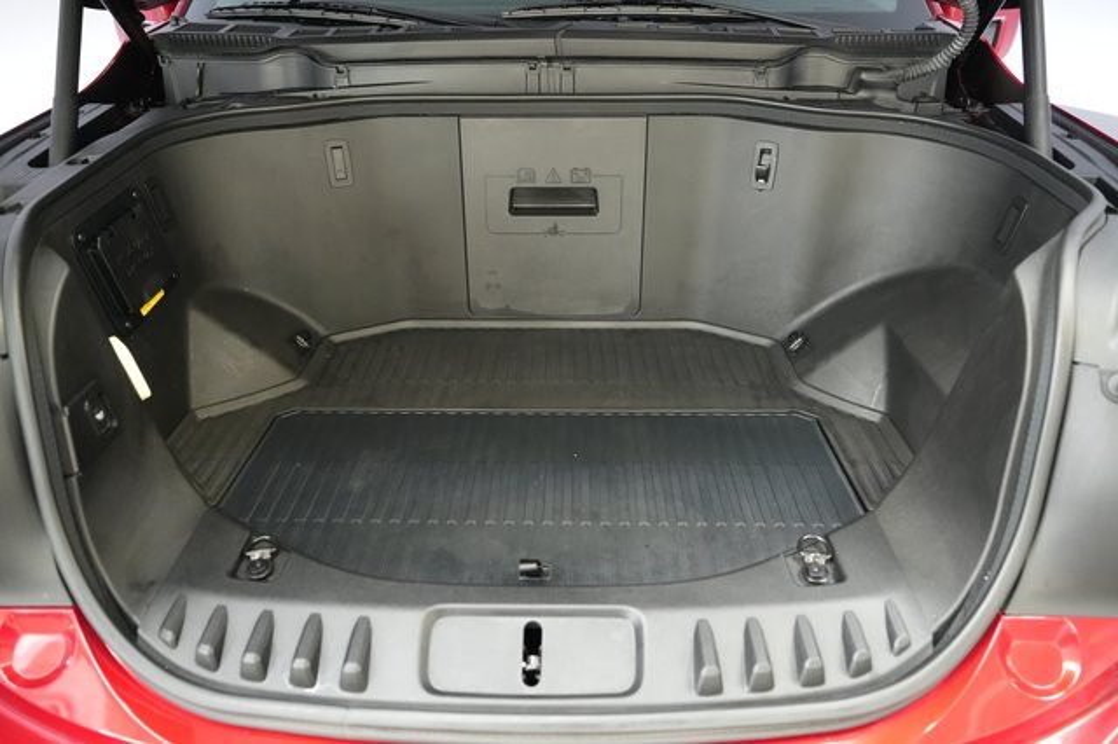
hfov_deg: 73.8
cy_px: 372
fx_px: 745
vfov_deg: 53.1
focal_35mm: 24
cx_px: 559
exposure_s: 1/160
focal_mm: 24
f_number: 2.8
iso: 6400
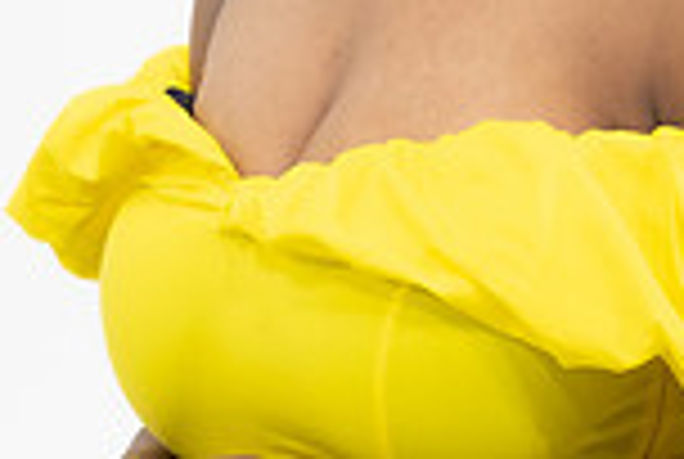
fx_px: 4569
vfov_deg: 5.7
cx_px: 612
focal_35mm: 240
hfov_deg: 8.5
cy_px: -254
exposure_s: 1/250
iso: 400
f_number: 4
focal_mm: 63
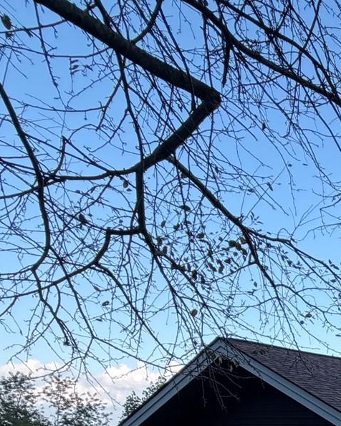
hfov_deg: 23.7
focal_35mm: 47
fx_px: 593
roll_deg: -0.6
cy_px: 529
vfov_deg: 31.9
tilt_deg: -9.7
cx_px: 543
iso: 40
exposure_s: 1/619
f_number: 2.2
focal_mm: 2.22
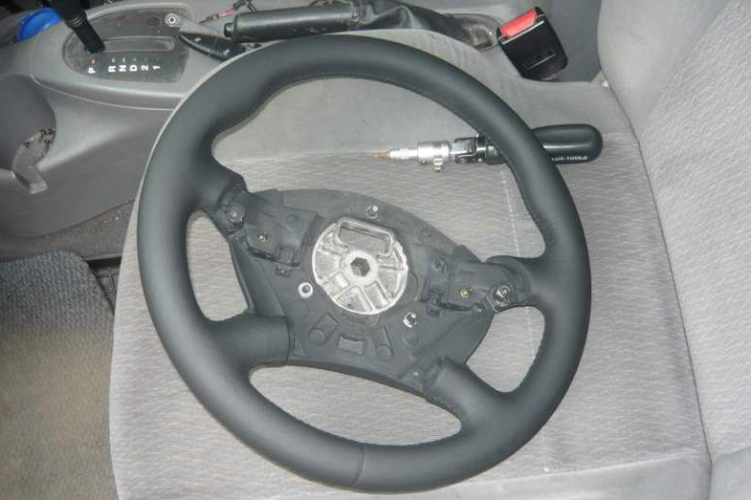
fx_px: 730
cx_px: 371
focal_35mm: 35
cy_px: 245
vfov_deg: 37.8
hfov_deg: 54.4
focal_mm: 5.5
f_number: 2.8
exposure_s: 1/30
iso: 100
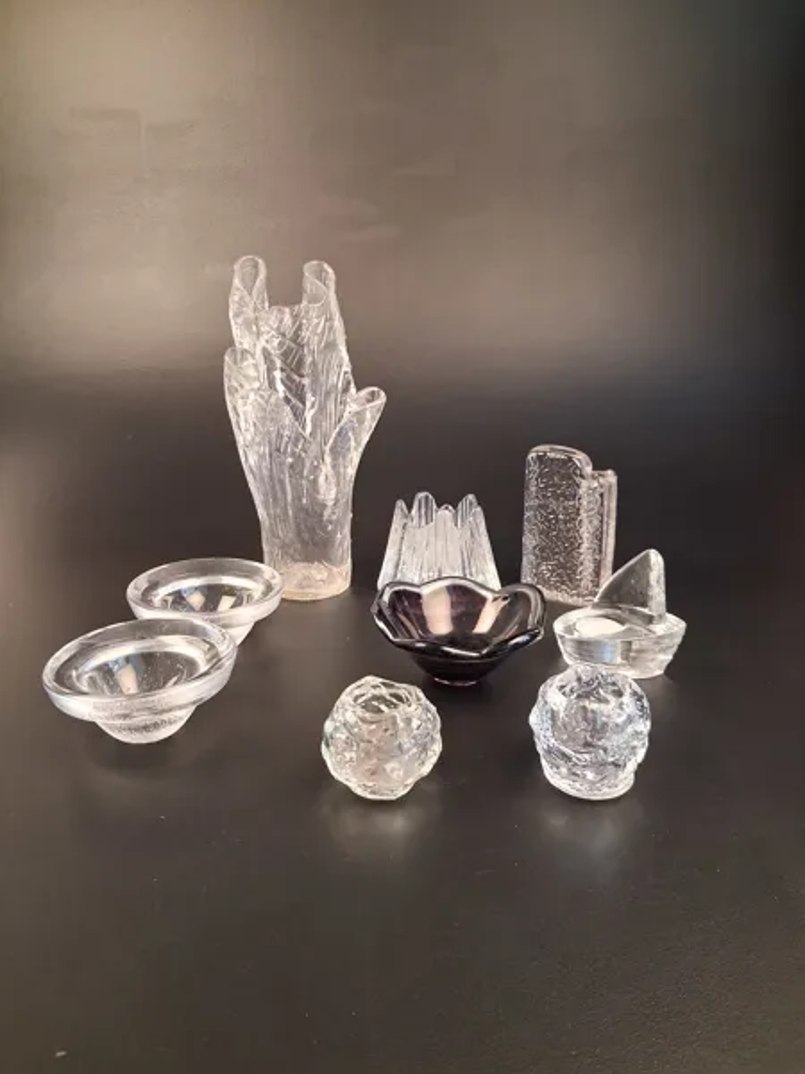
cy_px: 537
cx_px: 402
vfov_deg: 65.3
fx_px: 837
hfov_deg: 51.4
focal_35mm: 27
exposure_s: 1/40
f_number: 1.8
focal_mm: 4
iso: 500
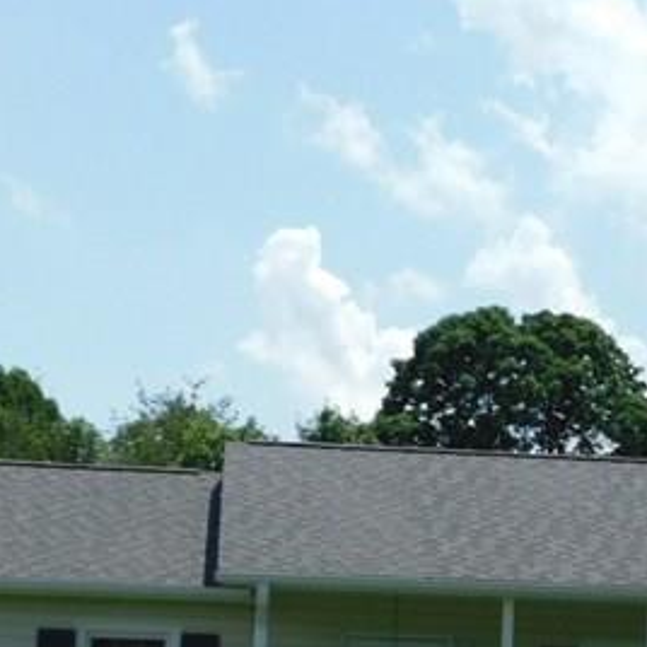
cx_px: 495
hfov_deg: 12.9
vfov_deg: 12.9
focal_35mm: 135
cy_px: 461
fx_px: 2855
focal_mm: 7.1
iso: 125
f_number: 7.2
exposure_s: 1/400
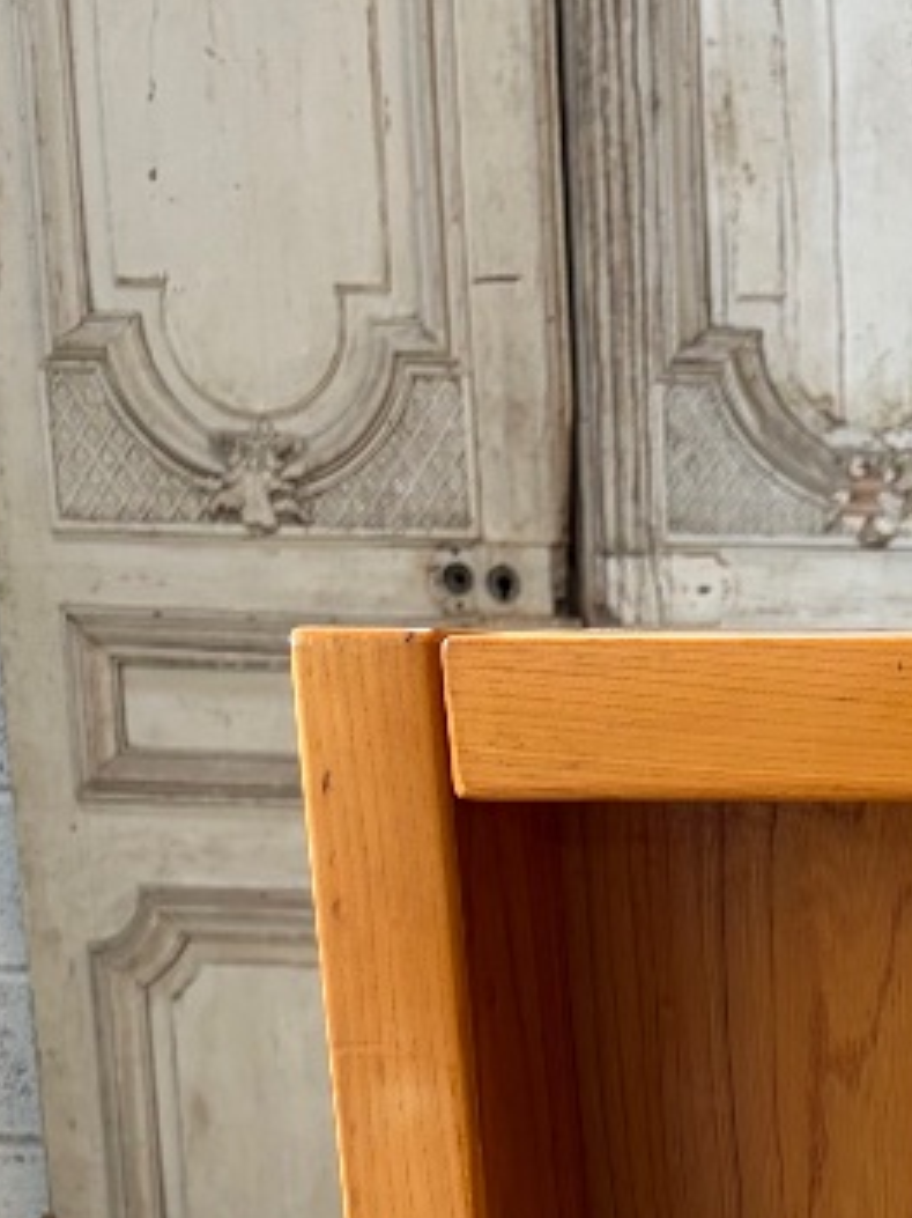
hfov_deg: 15.4
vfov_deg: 19.6
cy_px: 1735
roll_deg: -0.6
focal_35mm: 89
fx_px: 3128
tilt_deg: -17.7
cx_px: 1345
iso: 80
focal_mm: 5.96
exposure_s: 1/50
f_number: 1.6
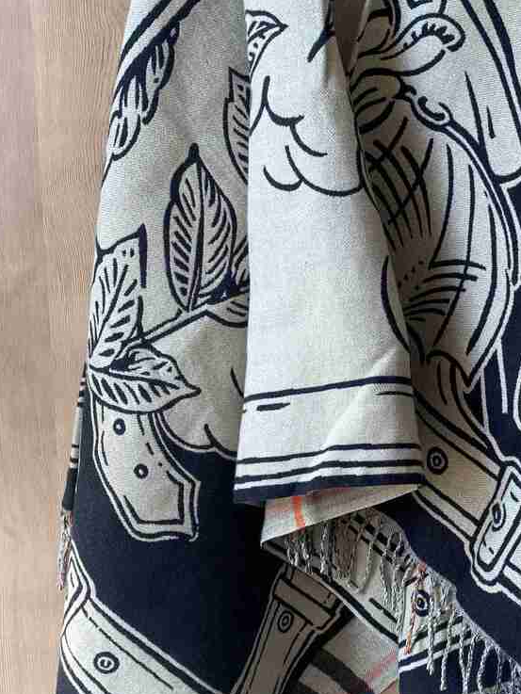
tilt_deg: -8.3
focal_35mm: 47
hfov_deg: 30.2
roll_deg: +0.4
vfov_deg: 40.4
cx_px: 415
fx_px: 943
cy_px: 325
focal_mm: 4.25
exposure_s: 1/122
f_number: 1.8
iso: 40
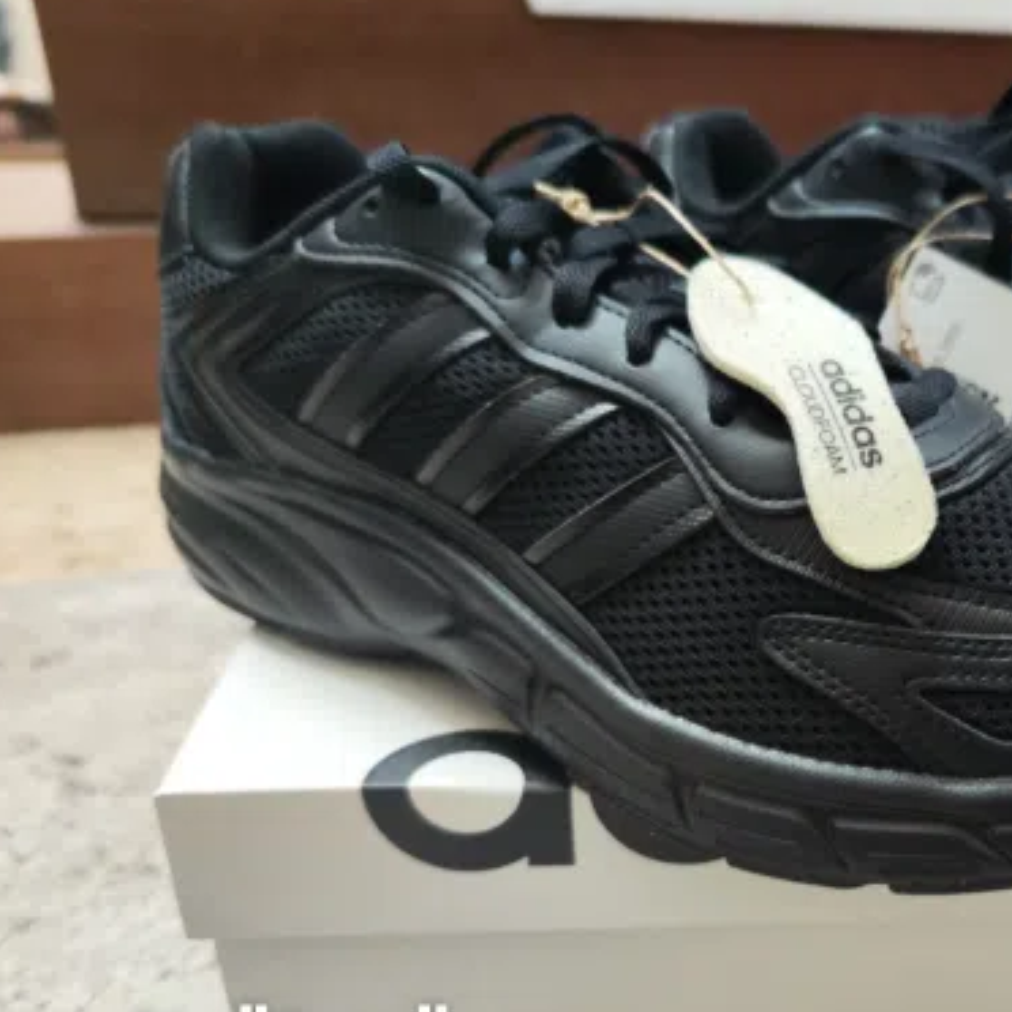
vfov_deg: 46.9
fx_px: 1158
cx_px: 857
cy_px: 612
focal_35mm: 35
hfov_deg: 44.1
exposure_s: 1/50
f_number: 1.69
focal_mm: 7.01
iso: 1027
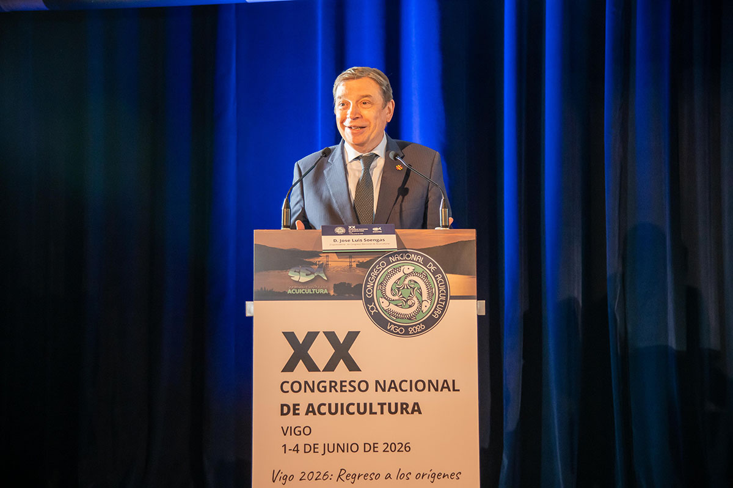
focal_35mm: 62
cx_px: 366
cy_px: 244
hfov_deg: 32.4
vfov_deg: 21.9
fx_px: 1261
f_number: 4
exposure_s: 1/125
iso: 6400
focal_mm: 62
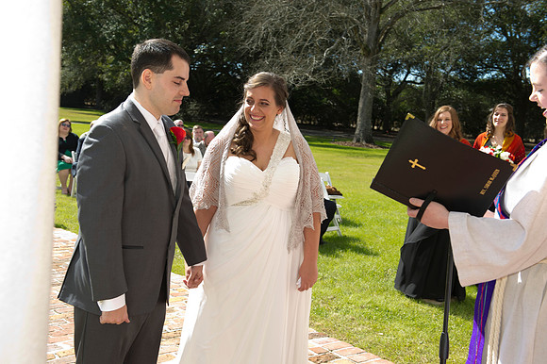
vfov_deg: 28.0
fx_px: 729
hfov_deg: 41.1
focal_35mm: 48
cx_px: 274
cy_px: 182
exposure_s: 1/125
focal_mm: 48
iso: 100
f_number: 7.1
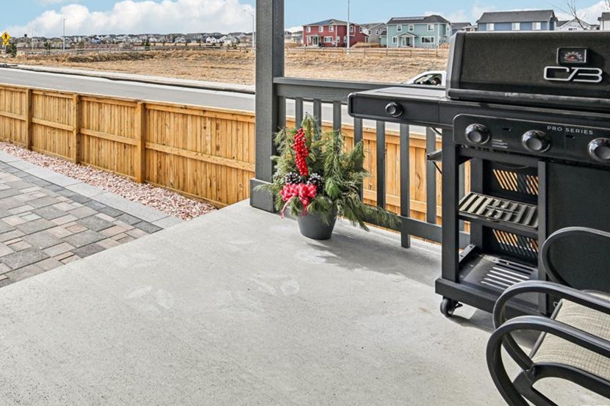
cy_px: 37
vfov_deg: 43.6
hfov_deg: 61.1
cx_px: 111
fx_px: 457
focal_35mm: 27
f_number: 11
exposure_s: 1/60
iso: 64
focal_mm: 14
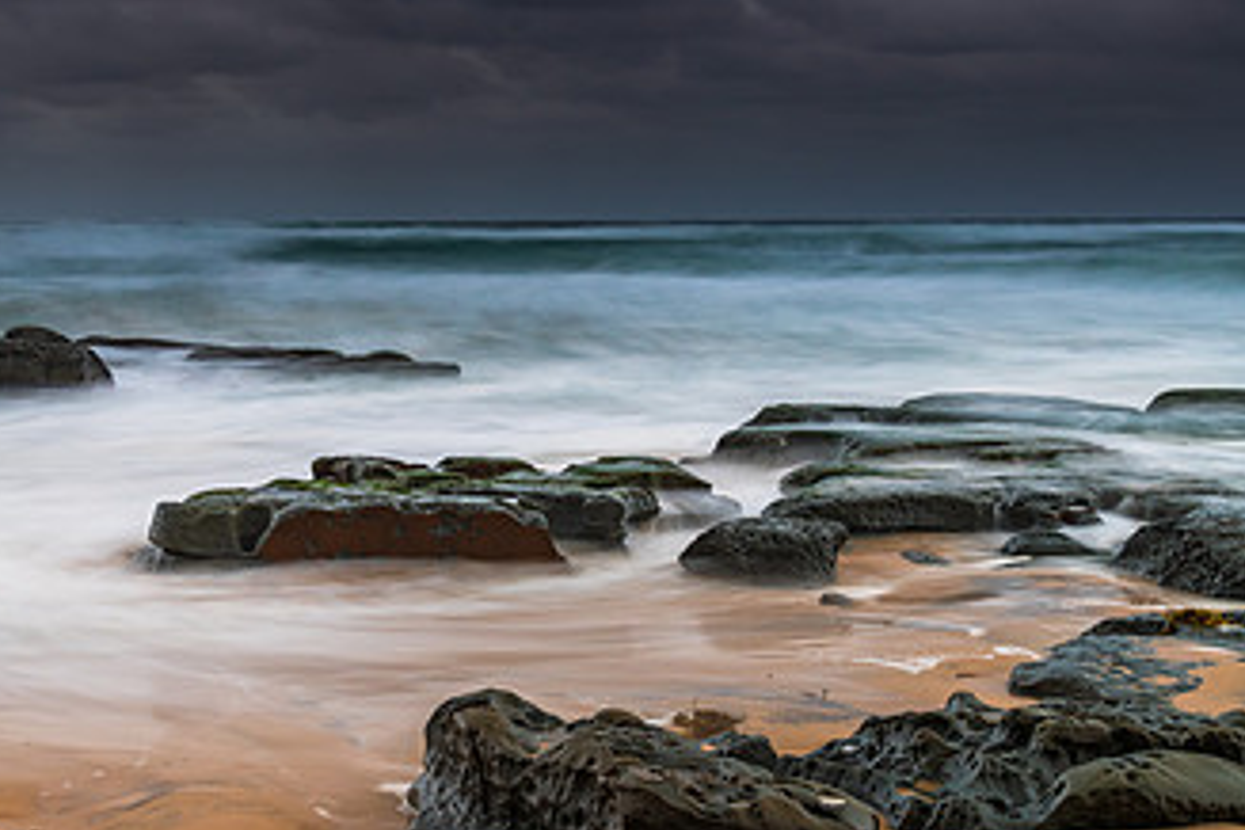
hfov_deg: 31.4
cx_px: 343
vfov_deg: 21.6
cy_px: 367
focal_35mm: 63
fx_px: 2179
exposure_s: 6
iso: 250
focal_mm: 35
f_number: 6.3
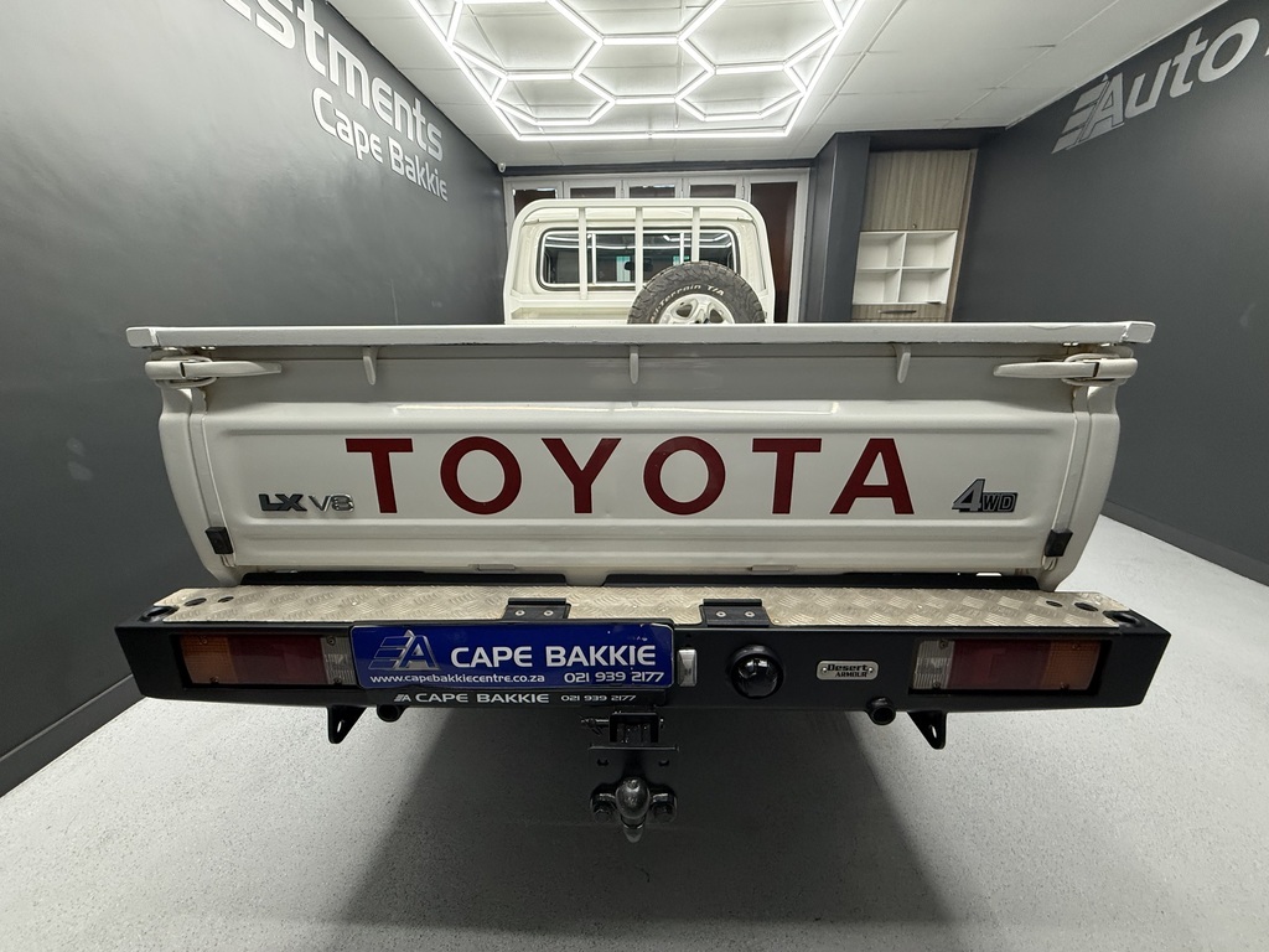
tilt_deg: -15.8
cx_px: 634
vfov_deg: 85.7
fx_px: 513
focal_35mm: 14
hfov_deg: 102.1
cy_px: 476
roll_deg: +0.4
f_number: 2.2
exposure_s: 1/100
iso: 250
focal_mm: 2.22
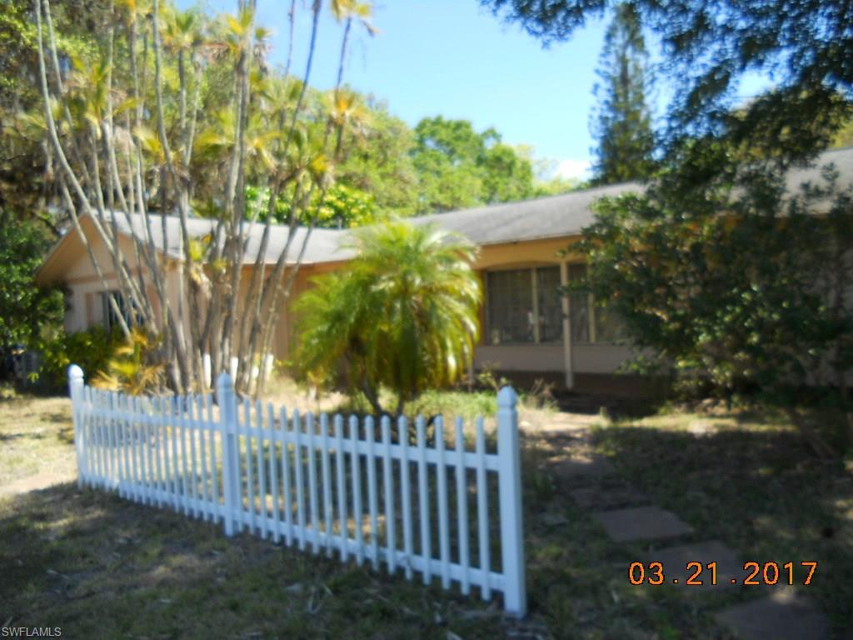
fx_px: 665
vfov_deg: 51.4
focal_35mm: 27
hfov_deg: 65.3
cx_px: 426
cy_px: 320
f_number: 3.2
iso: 80
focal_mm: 4.9
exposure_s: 1/320
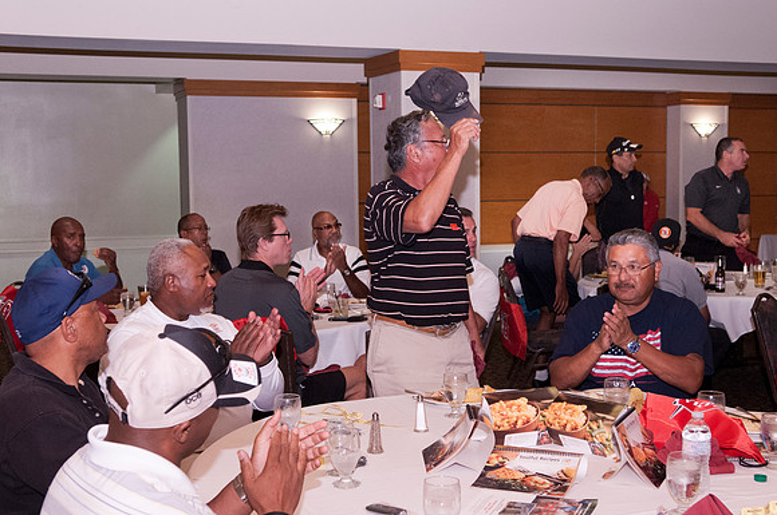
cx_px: 388
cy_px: 258
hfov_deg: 41.2
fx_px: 1035
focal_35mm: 48
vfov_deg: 28.0
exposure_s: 1/100
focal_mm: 32
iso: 1250
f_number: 5
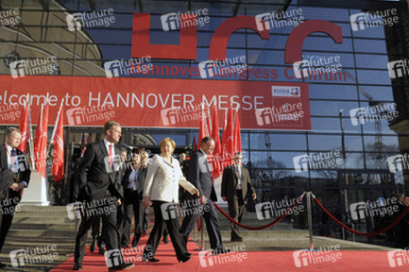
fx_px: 301
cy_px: 138
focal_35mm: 27
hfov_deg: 68.4
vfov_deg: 48.6
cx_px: 197
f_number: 9
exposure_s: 1/250
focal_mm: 17
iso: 400
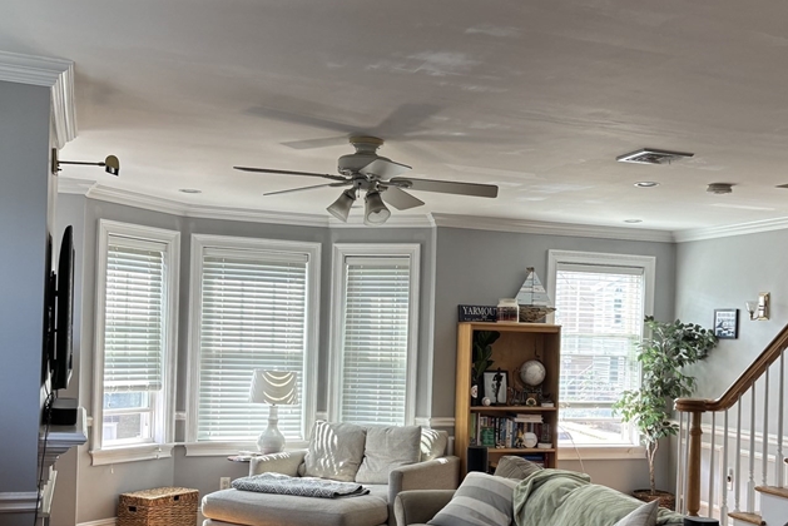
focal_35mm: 44
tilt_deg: -0.6
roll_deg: -2.2
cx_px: 459
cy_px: 346
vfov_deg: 30.3
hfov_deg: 44.3
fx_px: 964
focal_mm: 5.96
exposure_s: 1/120
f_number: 1.6
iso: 80
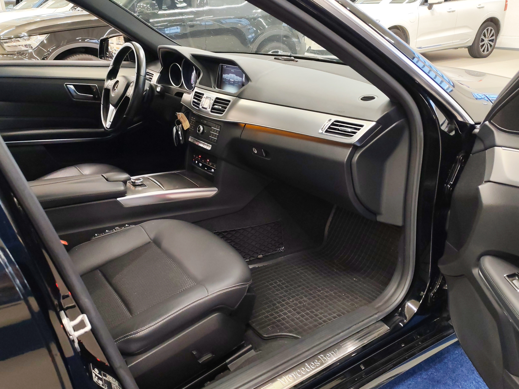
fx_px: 480
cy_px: 194
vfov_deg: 44.2
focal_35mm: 32
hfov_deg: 56.8
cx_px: 260
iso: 1000
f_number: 1.9
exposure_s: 1/100
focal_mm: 6.12
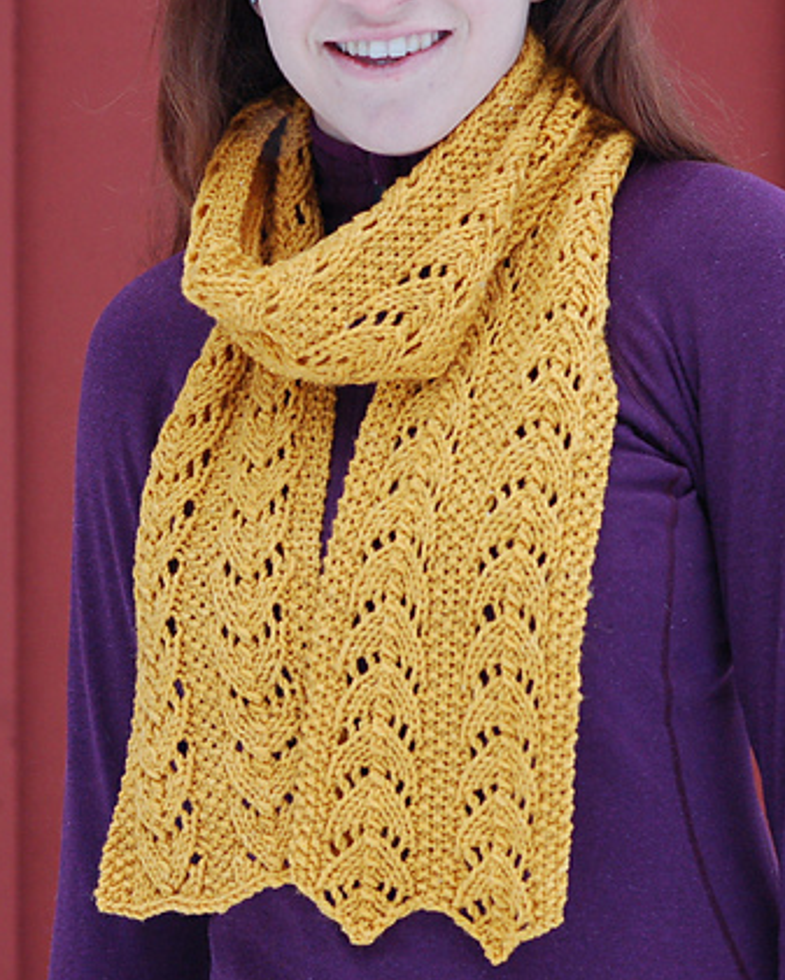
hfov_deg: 8.5
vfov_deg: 10.6
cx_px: 324
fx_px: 5275
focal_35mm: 182
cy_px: 489
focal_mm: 85
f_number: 4.5
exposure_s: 1/1000
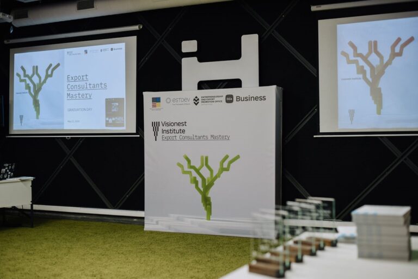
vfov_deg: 27.0
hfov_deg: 39.6
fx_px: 581
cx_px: 209
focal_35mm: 50
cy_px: 140
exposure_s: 1/200
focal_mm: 50
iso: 800
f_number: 2.2
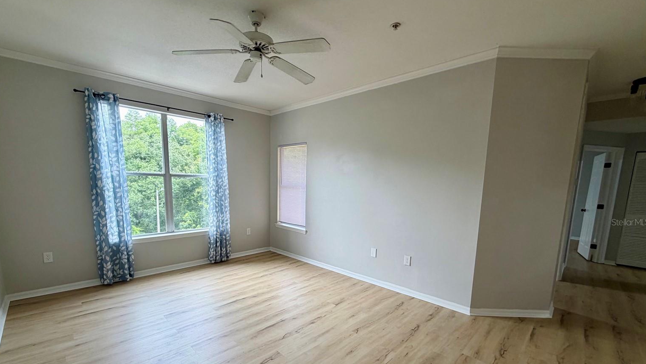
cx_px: 313
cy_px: 222
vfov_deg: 66.3
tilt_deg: -9.3
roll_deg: -1.1
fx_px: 274
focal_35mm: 16
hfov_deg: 99.3
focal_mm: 2.22
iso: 100
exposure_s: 1/120
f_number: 2.2
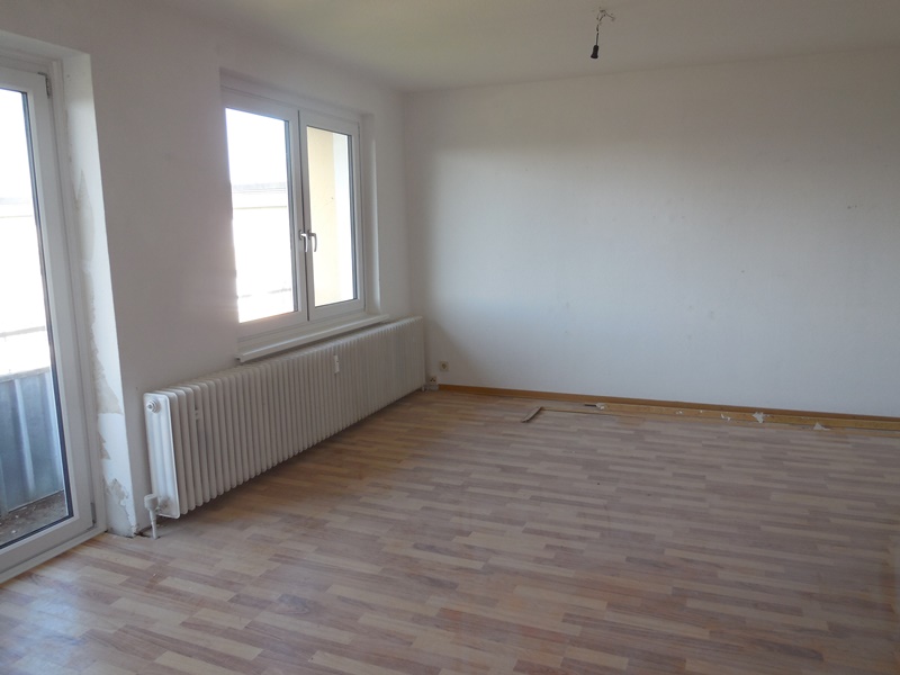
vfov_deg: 54.9
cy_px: 338
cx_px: 450
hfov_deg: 69.4
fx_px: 650
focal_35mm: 25
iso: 125
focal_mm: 4.5
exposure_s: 1/80
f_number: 3.1
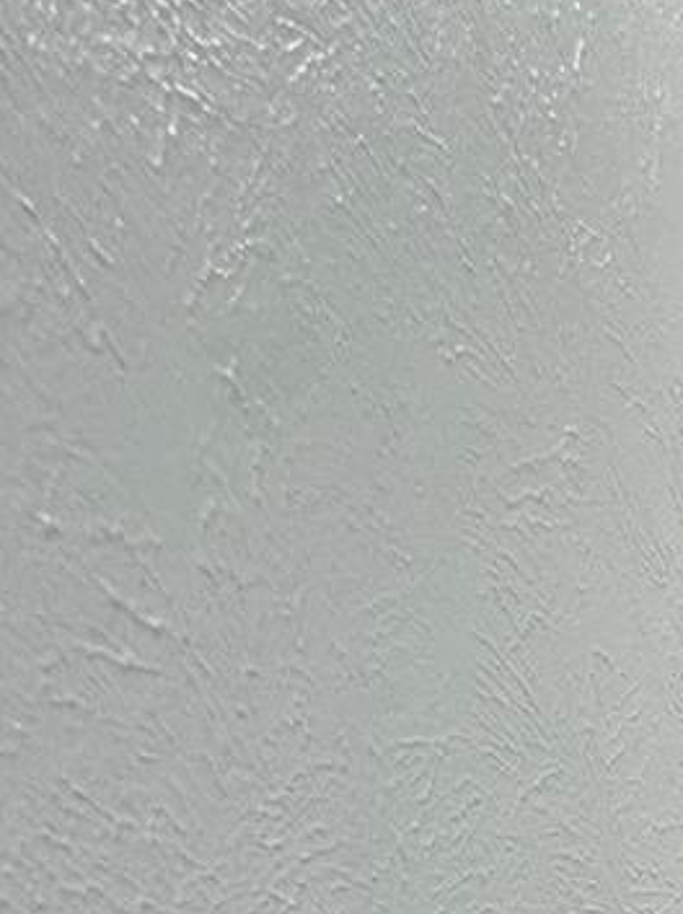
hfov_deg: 16.9
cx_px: 1407
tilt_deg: -11.6
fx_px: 1608
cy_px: 1585
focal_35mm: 61
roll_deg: -0.8
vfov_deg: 21.9
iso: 100
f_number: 2.2
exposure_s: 1/120
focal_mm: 2.22
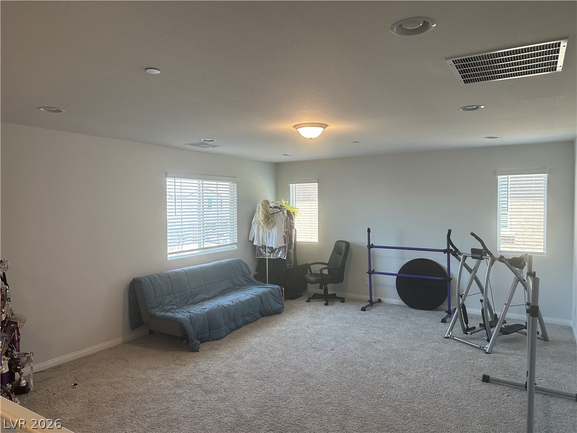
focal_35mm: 24
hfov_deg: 71.6
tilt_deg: -1.3
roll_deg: +0.4
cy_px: 216
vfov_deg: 56.8
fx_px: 400
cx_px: 288
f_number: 1.78
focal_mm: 6.86
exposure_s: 1/120
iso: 160
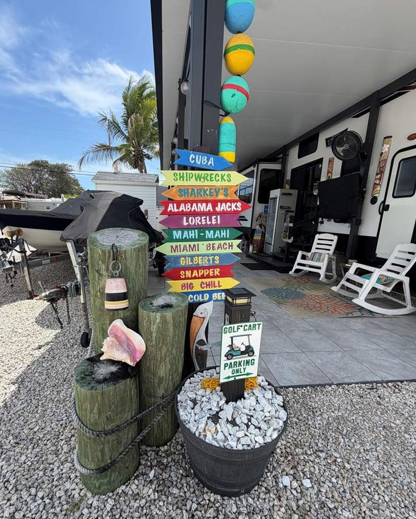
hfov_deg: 80.3
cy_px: 276
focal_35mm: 16
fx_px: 246
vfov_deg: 93.0
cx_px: 194
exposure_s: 1/770
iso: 25
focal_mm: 2.22
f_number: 2.2
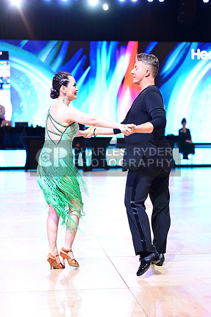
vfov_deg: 28.9
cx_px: 106
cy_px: 158
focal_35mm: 70
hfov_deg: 19.4
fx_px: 616
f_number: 2.8
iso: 2000
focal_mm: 70
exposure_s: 1/400
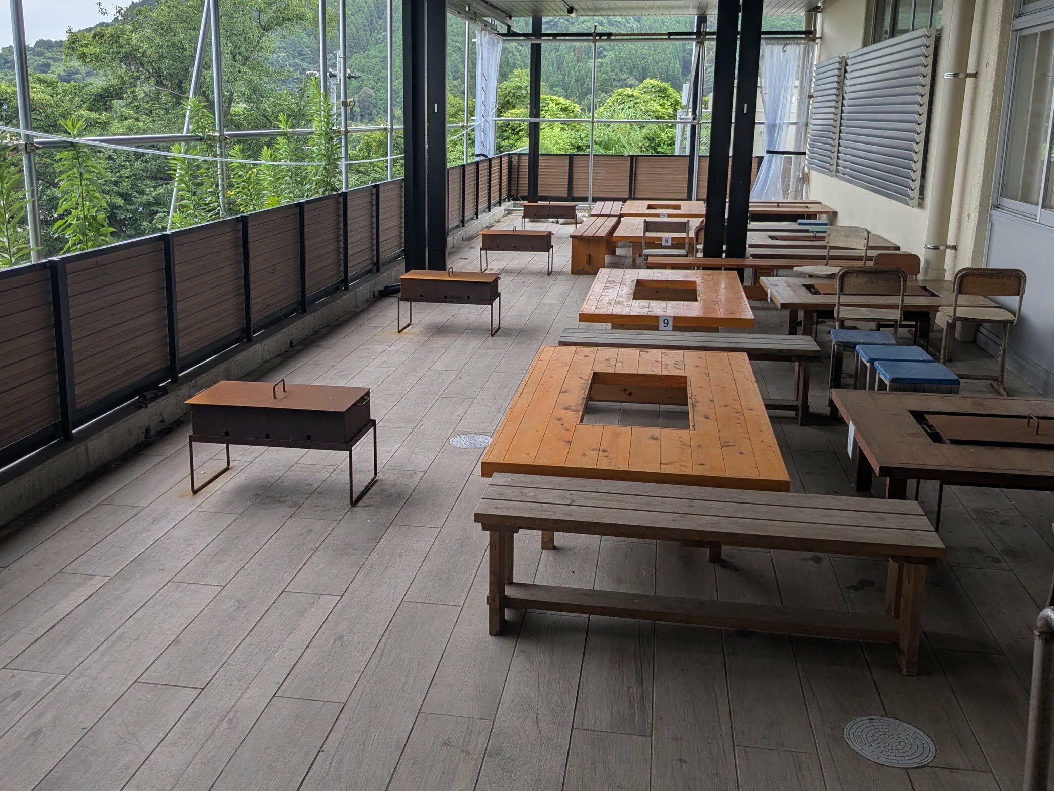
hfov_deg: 55.3
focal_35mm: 33
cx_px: 500
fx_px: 1005
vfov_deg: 42.9
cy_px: 348
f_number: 1.73
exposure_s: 1/867
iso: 37
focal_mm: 4.38
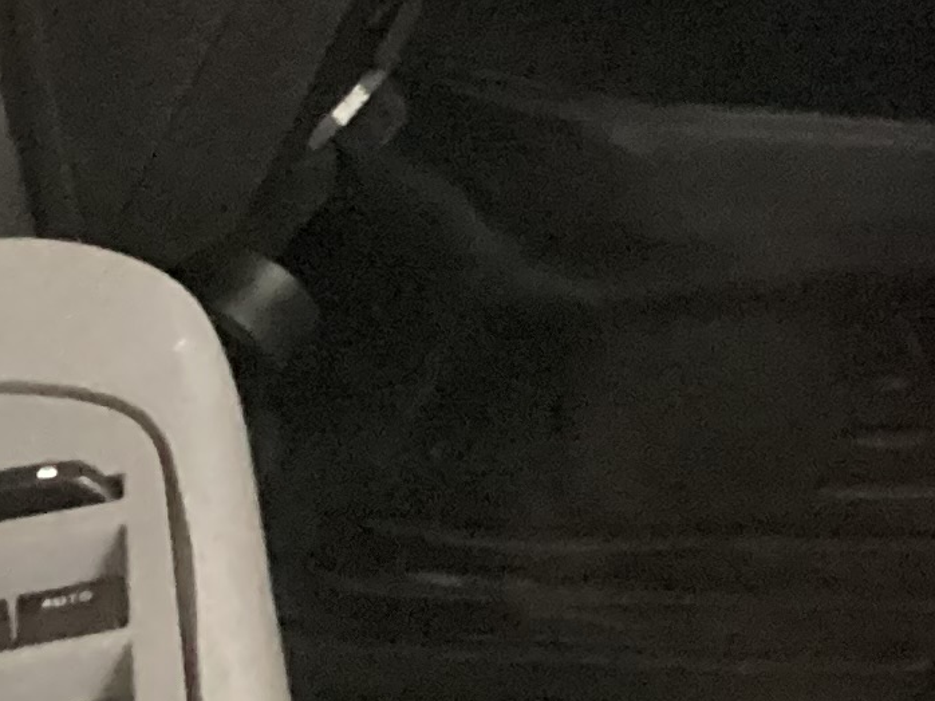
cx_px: 1837
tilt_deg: -15.8
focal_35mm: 145
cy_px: -848
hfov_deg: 12.2
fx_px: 3915
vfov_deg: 9.4
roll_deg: +0.3
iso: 800
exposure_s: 1/24
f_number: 2.4
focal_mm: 3.3
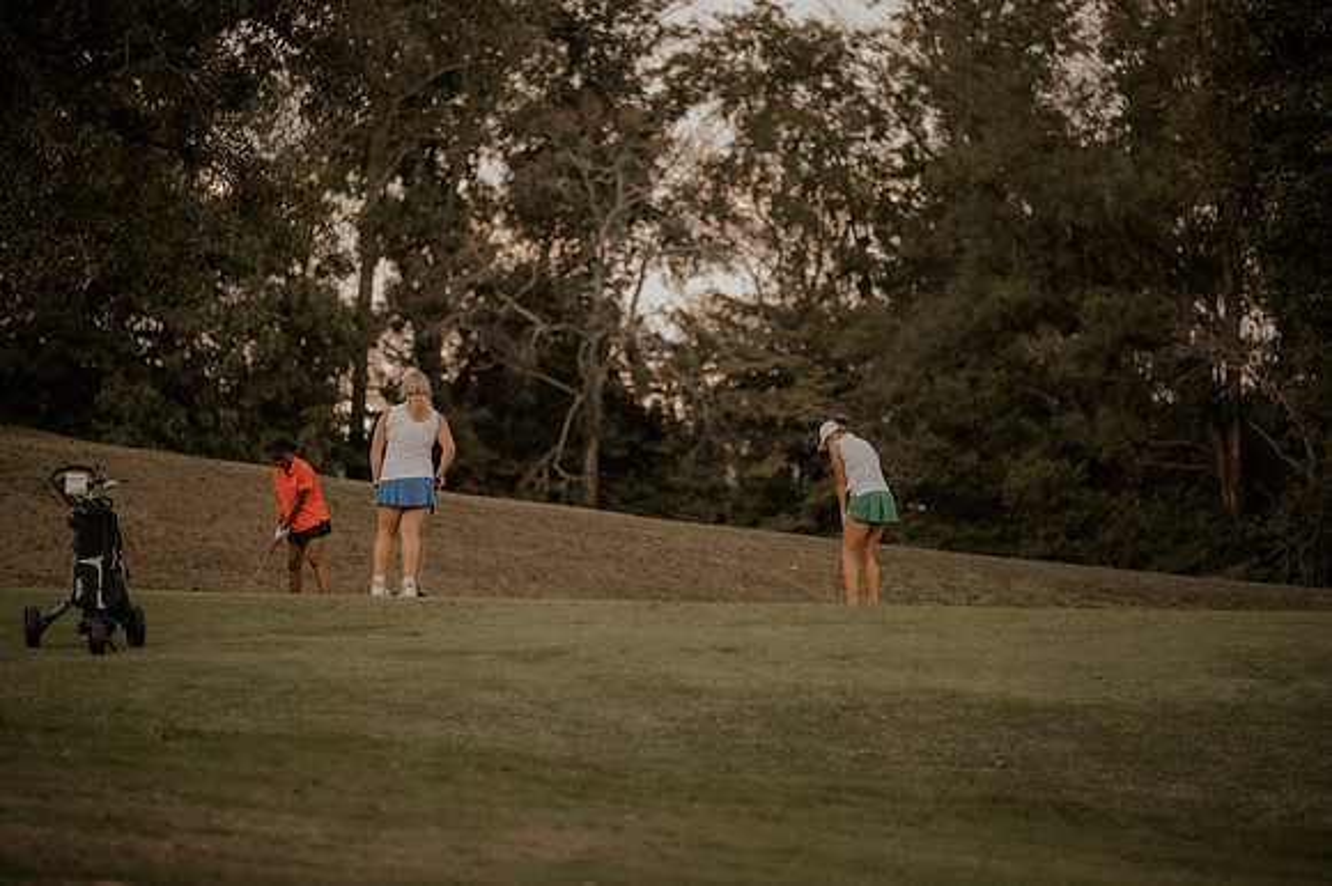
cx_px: 666
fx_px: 5916
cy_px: 443
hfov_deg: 12.8
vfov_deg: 8.6
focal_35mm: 160
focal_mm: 160
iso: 1000
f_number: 2.8
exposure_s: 1/2000
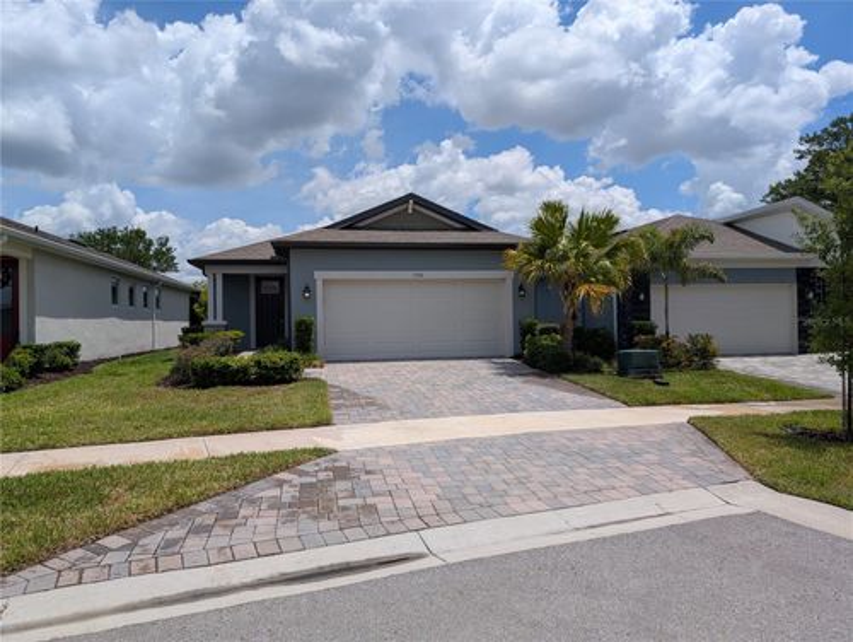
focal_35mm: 24
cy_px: 321
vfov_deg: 56.9
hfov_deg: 71.5
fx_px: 592
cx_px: 426
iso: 22
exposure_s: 1/2174
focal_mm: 6.9
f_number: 1.68
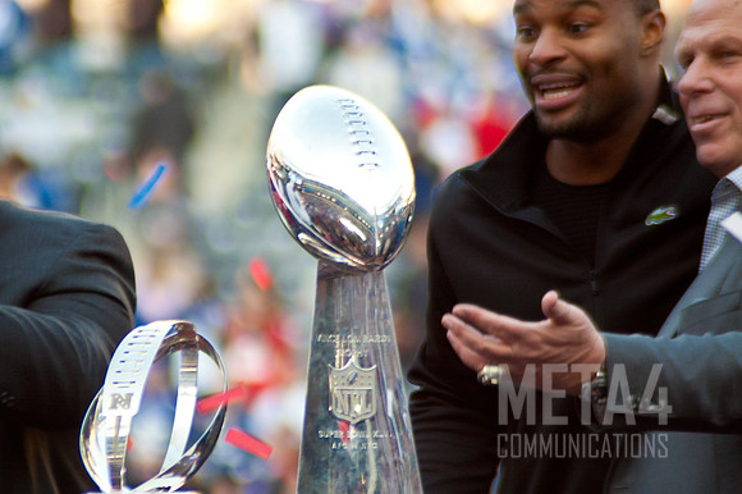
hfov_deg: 4.0
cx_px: 323
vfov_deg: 2.6
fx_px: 10713
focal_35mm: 520
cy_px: 269
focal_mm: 300
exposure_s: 1/160
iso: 320
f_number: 5.6
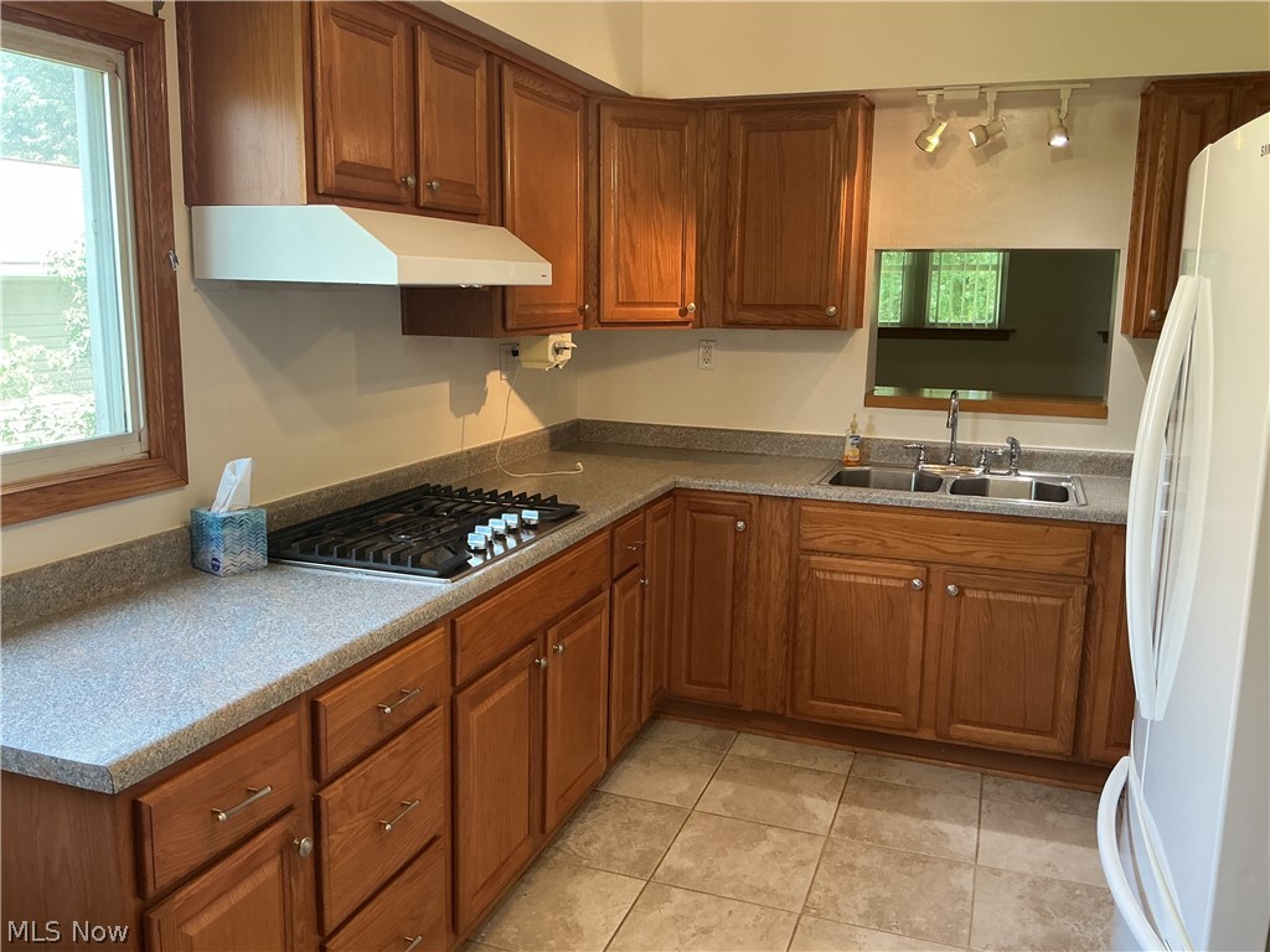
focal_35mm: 29
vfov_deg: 48.2
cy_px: 476
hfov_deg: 61.7
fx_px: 1064
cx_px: 635
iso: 80
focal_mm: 3
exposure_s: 1/60
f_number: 1.8
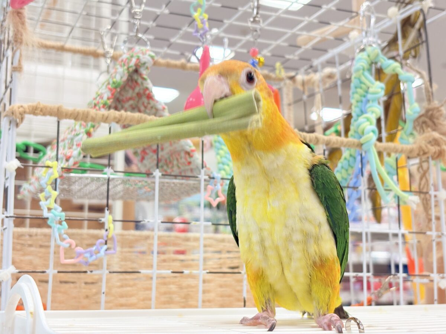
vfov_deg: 28.0
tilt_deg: +9.7
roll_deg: +0.7
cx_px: 223
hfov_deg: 36.8
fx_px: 670
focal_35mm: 52
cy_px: 167
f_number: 1.6
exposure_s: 1/100
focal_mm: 5.96
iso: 125
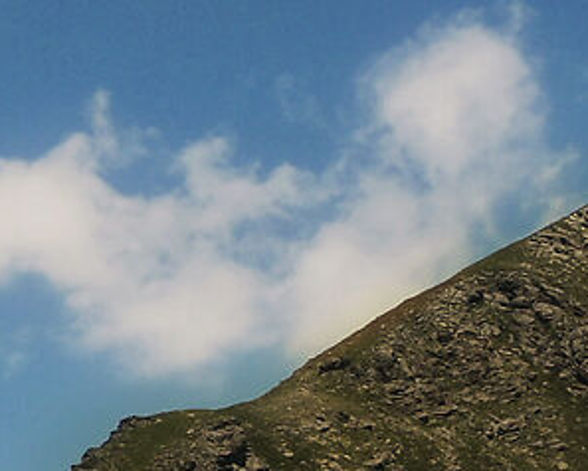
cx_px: -1619
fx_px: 6438
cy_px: 47
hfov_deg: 4.8
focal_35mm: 370
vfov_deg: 4.2
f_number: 9
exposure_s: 1/500
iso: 100
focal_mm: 32.5
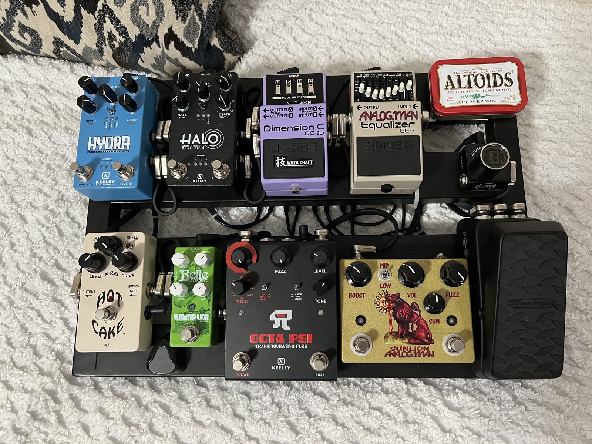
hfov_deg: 67.3
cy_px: 222
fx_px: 445
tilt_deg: -66.7
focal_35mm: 26
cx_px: 296
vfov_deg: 53.1
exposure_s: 1/40
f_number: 1.5
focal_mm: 5.7
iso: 400
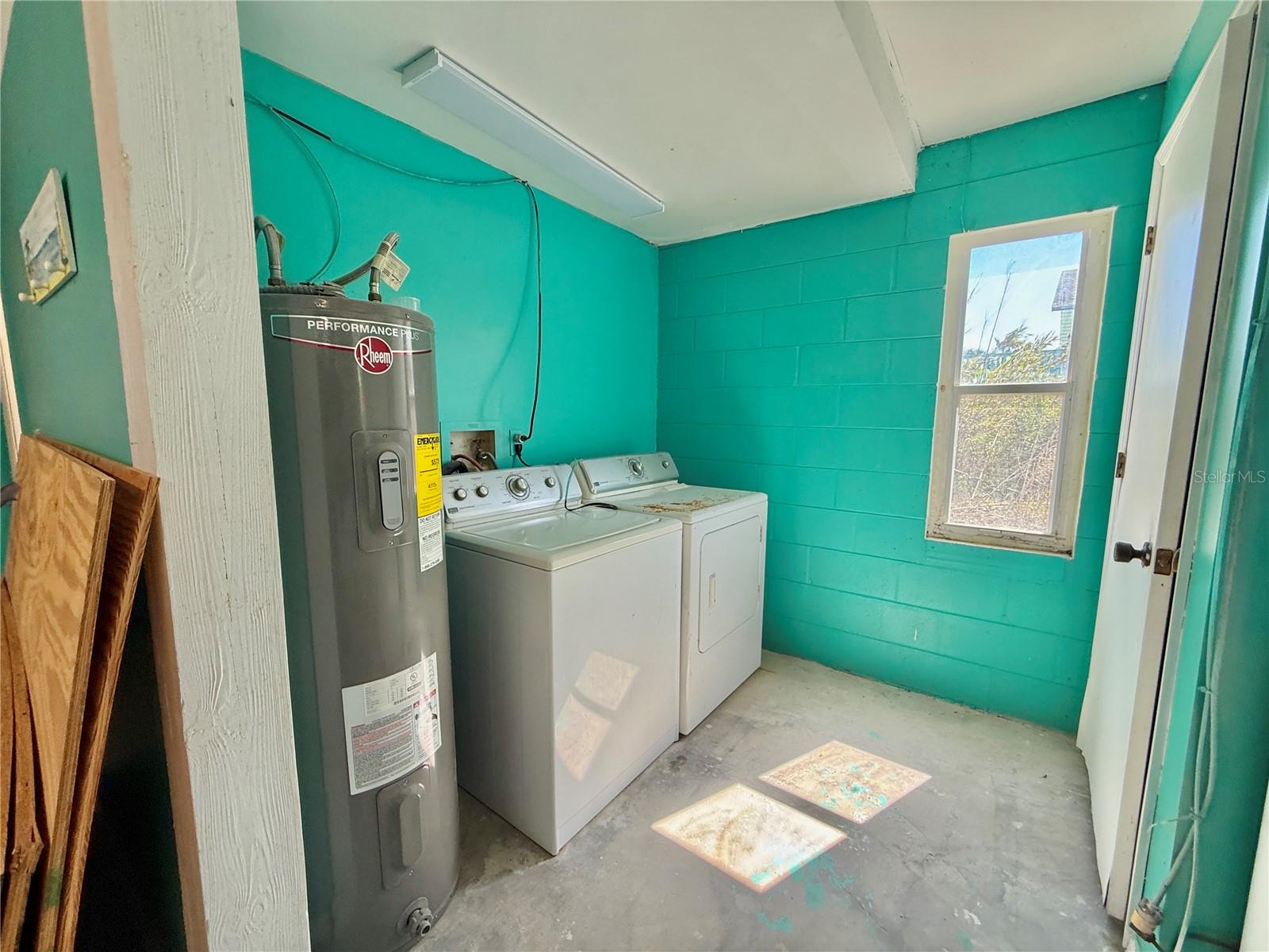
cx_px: 634
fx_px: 513
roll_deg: +0.9
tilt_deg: -6.0
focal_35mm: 14
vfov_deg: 85.7
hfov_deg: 102.1
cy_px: 476
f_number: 2.2
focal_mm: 2.22
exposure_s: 1/120
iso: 125
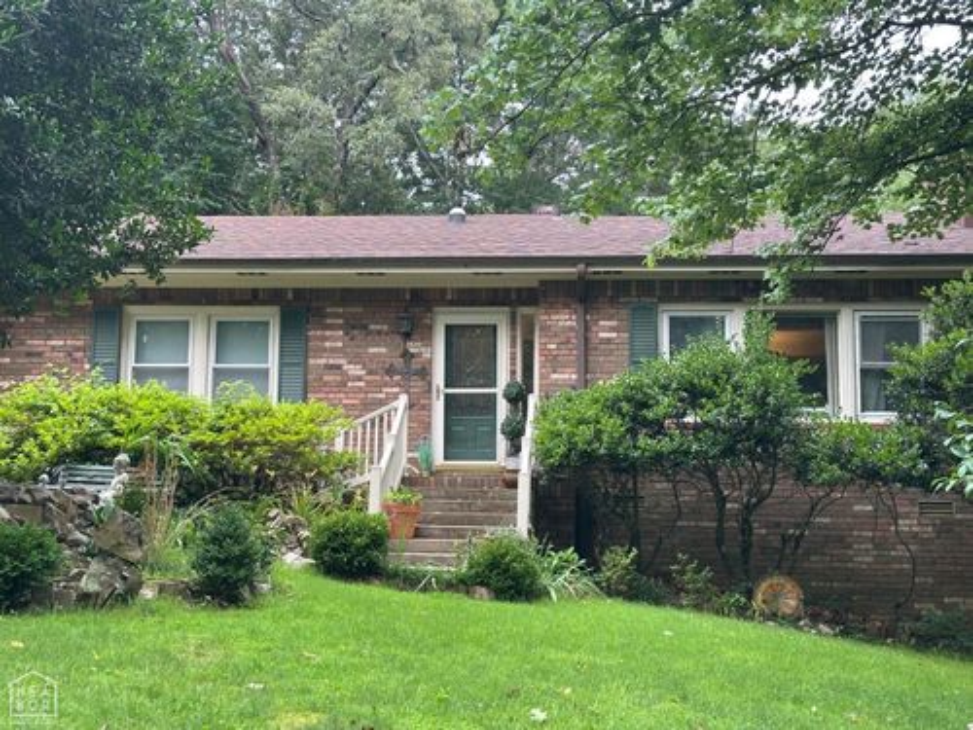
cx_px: 486
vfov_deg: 30.3
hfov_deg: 39.7
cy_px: 365
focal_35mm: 48
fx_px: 1349
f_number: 1.78
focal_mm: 6.86
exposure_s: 1/140
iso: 50
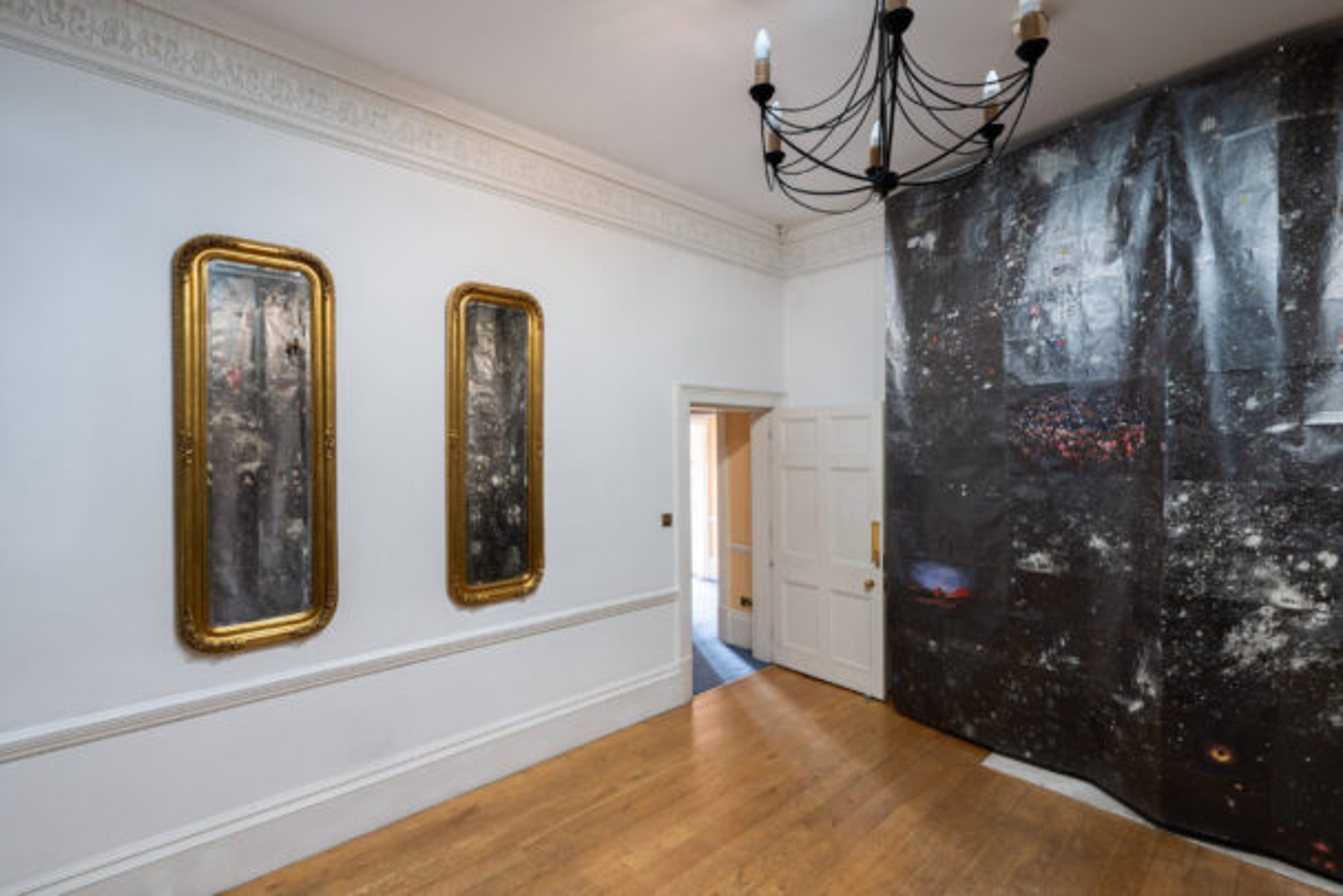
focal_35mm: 16
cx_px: 672
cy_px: 448
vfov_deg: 73.8
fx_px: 597
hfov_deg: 96.7
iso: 200
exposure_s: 1/1.25
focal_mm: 16
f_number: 13
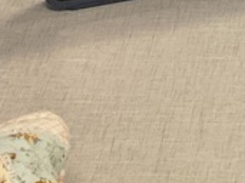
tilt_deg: -24.8
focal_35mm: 174
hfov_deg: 10.8
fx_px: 1231
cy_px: -300
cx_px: 401
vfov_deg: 7.7
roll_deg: -0.8
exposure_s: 1/60
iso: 160
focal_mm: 3
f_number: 1.8
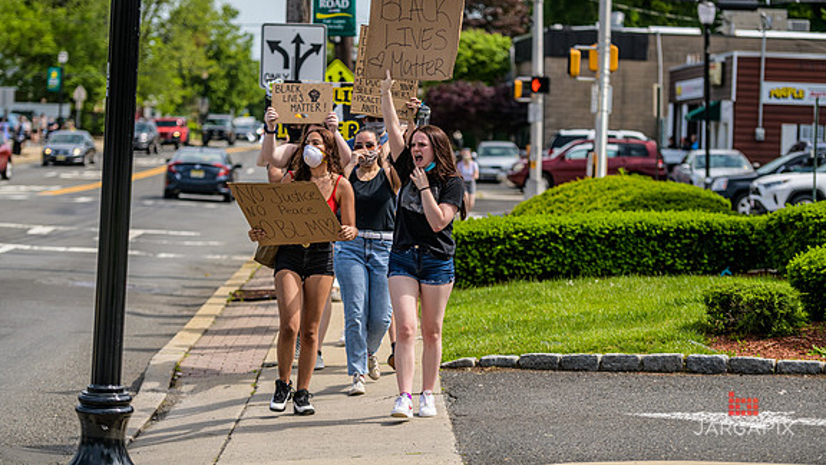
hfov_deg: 18.5
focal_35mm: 116
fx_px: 2541
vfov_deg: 10.4
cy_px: 189
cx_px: 414
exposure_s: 1/2500
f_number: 3.2
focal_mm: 110
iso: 200
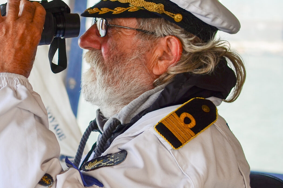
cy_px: 142
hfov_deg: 15.4
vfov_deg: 10.6
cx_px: -56
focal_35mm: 128
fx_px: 1006
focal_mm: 35
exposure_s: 1/125
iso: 100
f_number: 3.5
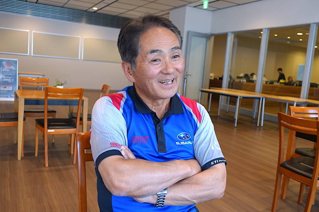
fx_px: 301
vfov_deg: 38.9
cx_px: 160
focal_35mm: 34
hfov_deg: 55.8
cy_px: 106
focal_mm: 12.35
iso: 160
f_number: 2.8
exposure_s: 1/40
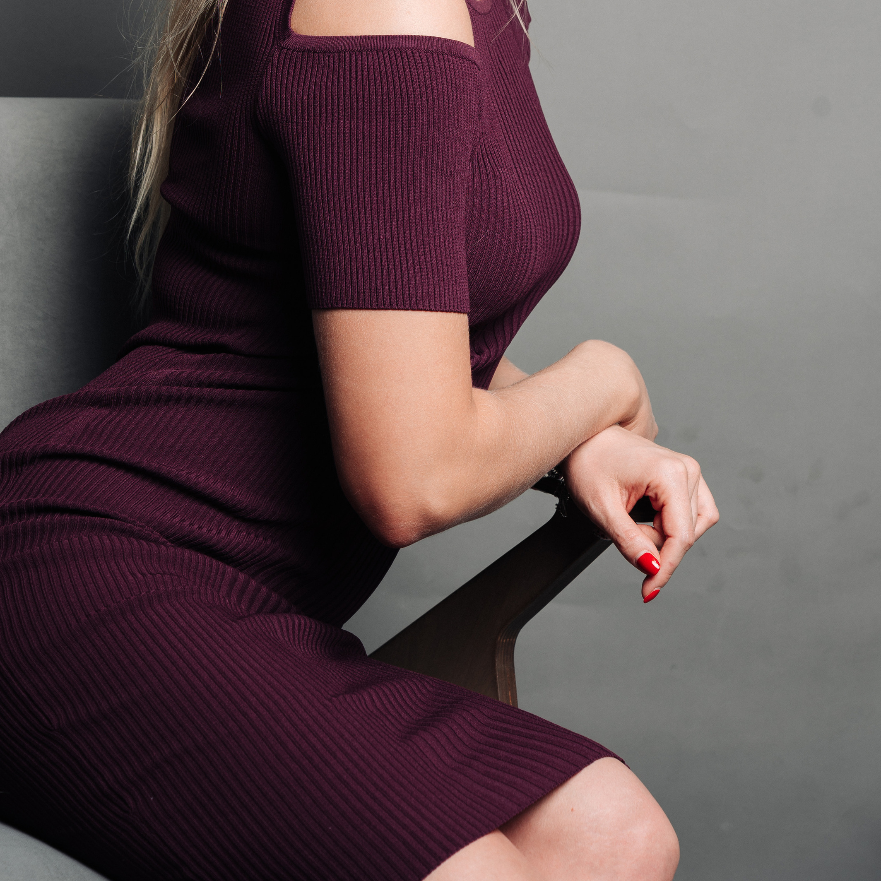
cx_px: 393
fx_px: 3311
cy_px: 96
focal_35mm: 115
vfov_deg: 15.0
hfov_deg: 15.2
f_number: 7.1
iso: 100
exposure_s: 1/160
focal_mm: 75
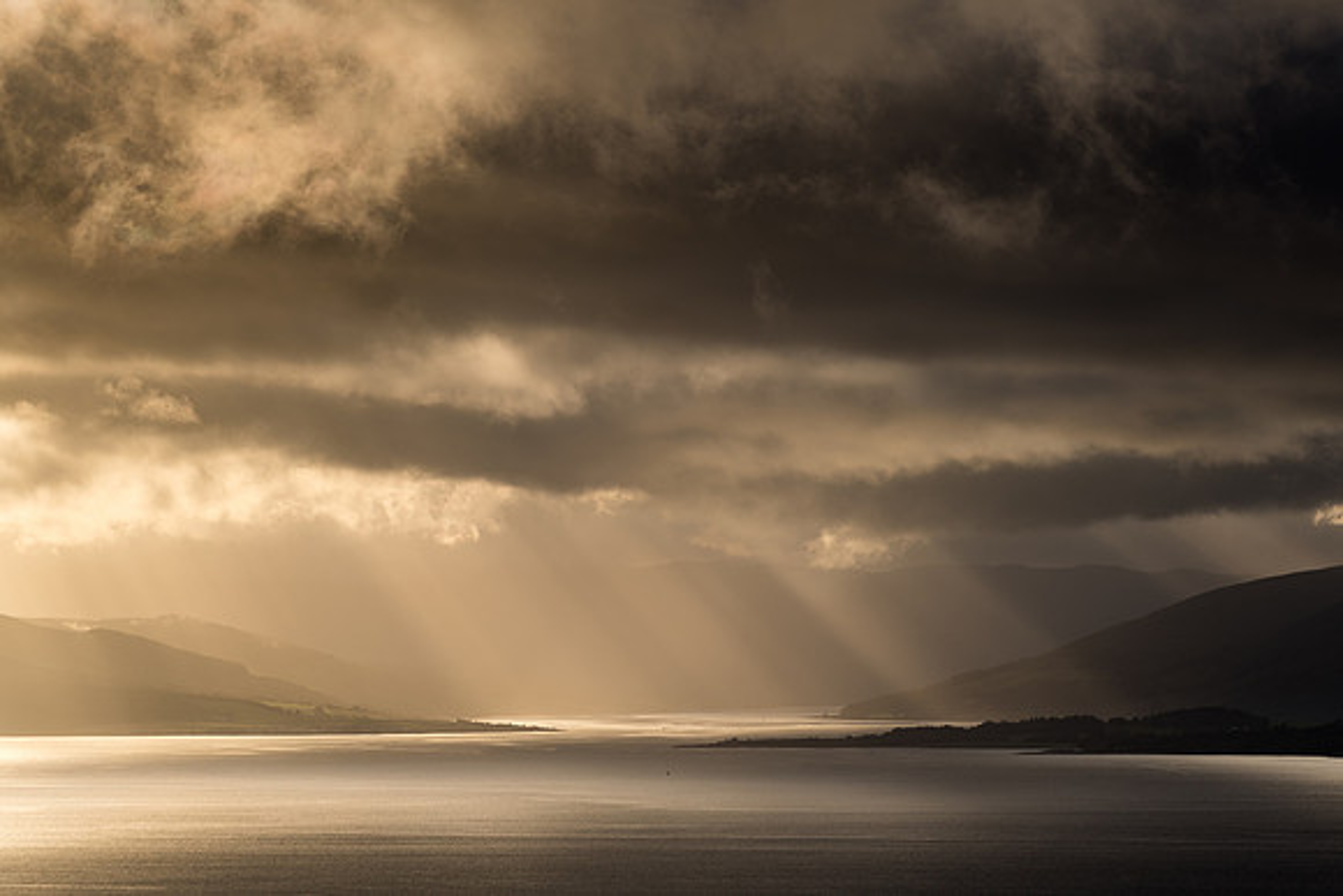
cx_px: 740
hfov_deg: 8.3
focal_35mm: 247
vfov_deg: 5.6
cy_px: 379
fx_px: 9212
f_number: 8
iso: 72
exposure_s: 1/200
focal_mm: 200
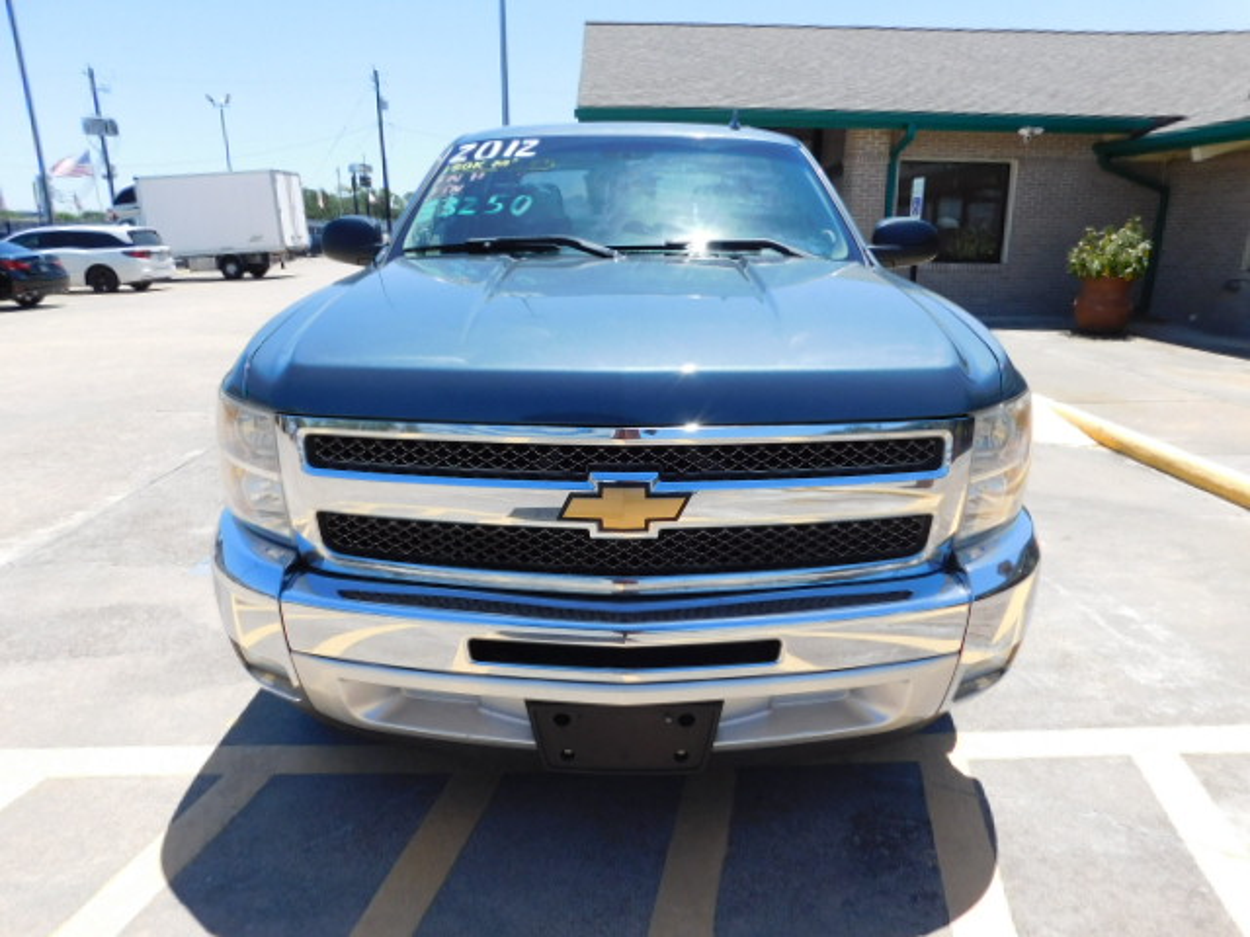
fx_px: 831
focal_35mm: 23
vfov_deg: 58.9
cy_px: 468
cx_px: 625
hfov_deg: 73.9
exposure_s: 1/1250
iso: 125
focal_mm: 4
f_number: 3
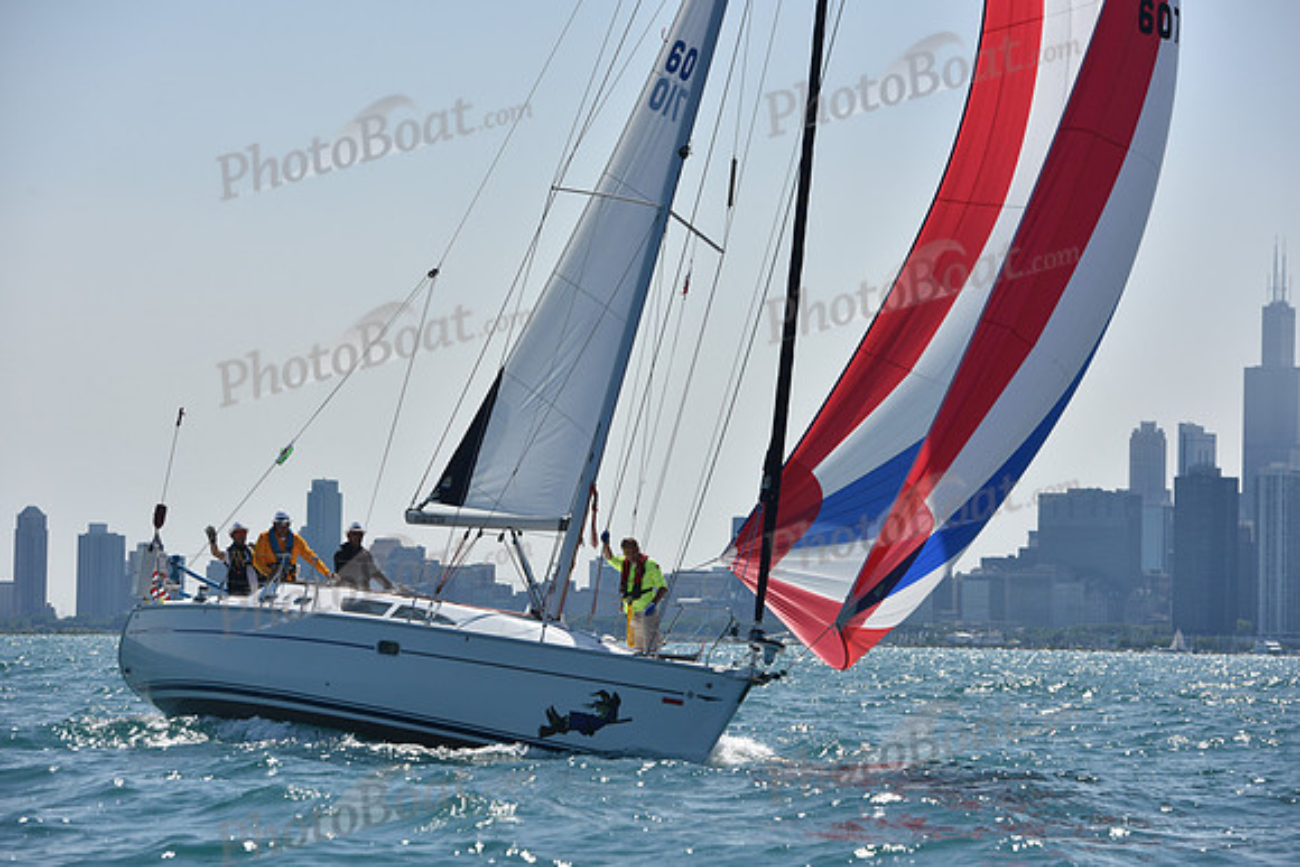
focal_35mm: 145
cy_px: 434
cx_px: 650
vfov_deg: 9.5
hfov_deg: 14.2
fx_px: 5237
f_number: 8
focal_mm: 145
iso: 250
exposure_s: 1/2000
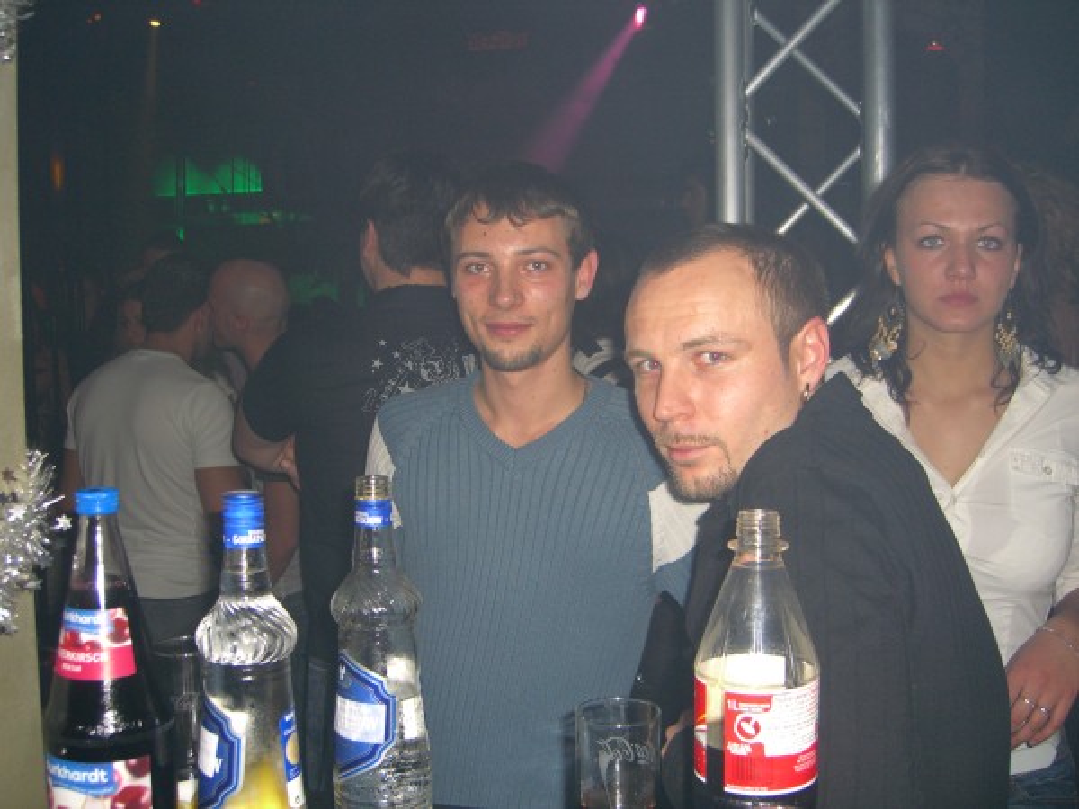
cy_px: 404
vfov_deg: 37.7
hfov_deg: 49.0
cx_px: 540
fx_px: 1184
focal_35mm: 38
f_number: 2.8
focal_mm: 7.9
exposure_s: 1/60
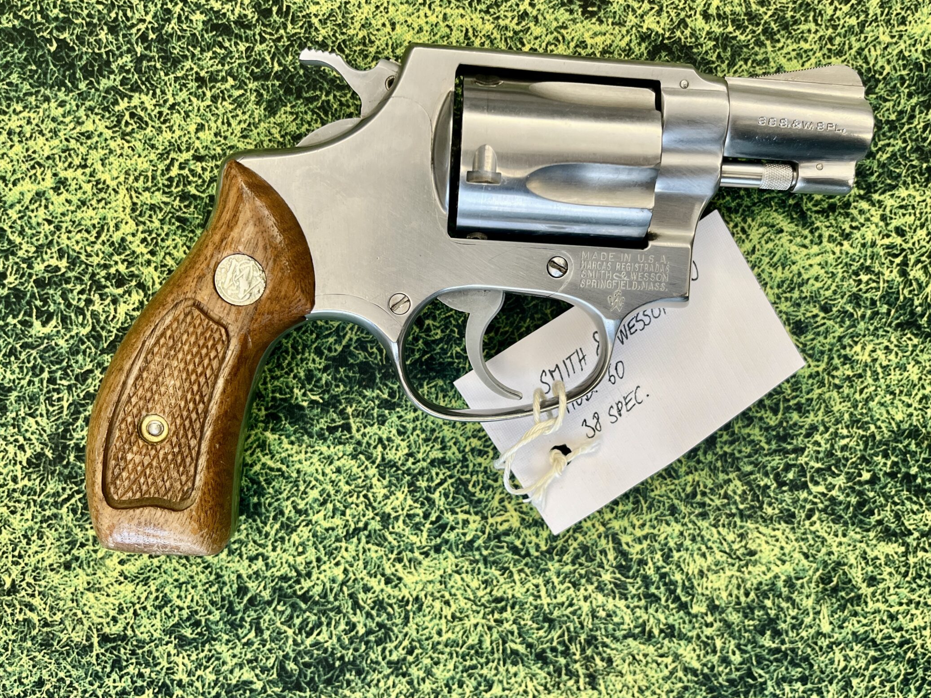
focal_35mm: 32
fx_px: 861
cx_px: 509
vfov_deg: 44.2
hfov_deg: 56.7
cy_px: 343
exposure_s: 1/100
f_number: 1.6
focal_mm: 5.1
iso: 100
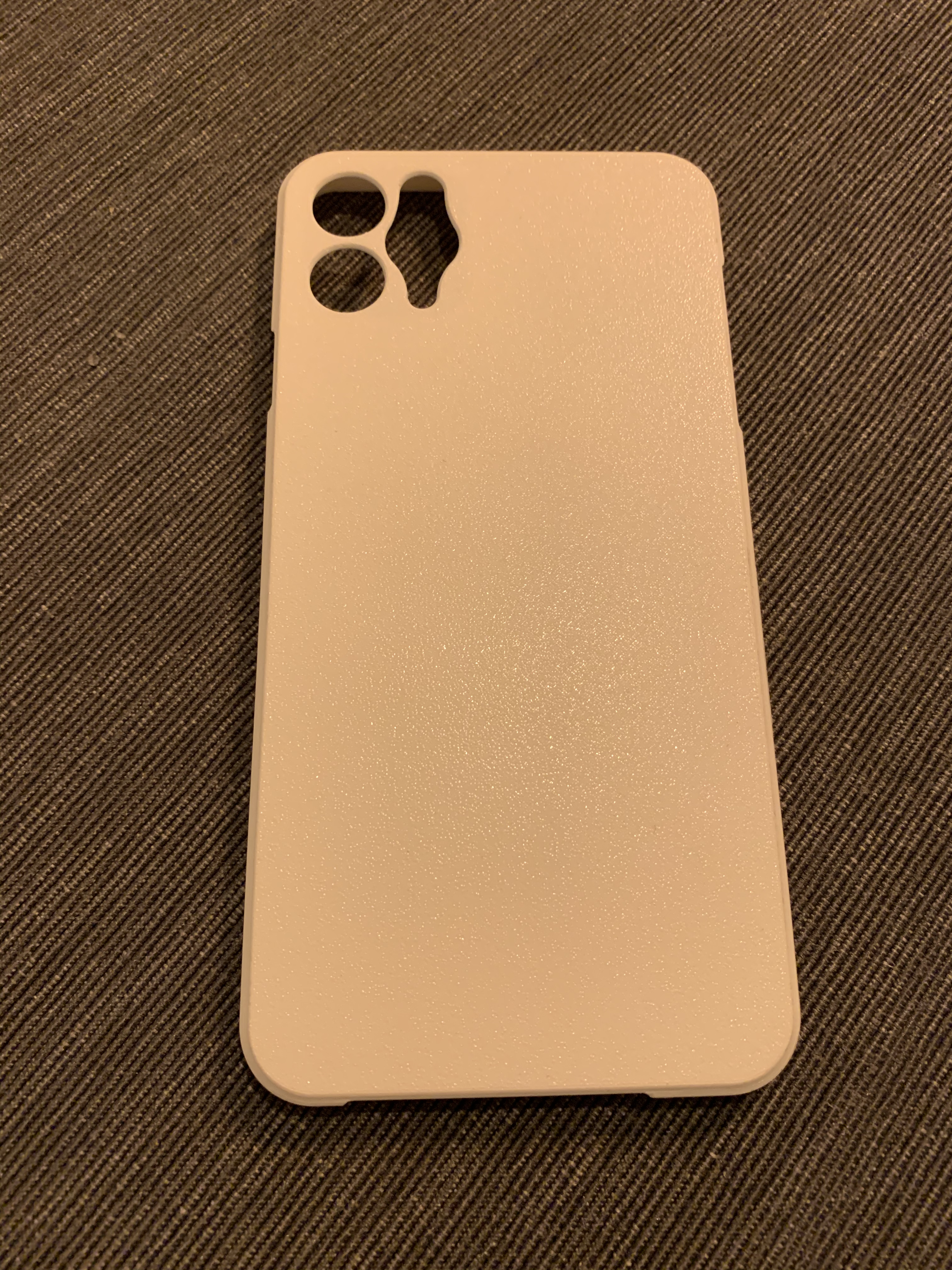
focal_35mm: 26
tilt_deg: -73.2
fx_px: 953
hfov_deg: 53.1
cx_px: 476
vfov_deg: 67.3
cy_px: 635
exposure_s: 1/50
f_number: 1.8
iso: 320
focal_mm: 4.25
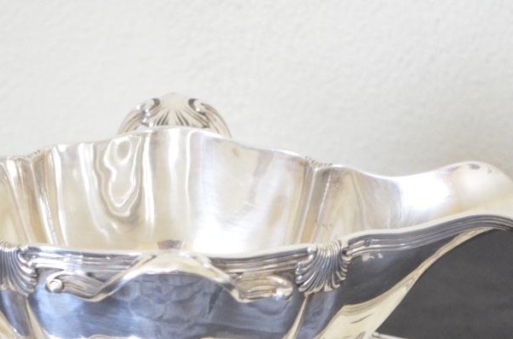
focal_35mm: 165
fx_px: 2346
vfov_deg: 8.2
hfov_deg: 12.5
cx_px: 156
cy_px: 305
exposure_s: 1/30
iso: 2200
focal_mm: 55
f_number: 5.6
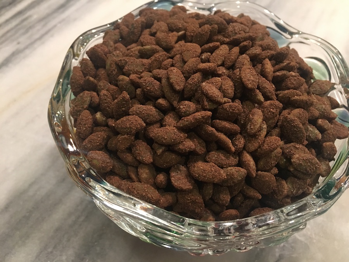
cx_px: 174
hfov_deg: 61.7
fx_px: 292
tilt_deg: -53.1
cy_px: 131
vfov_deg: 48.2
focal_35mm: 29
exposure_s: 1/30
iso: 160
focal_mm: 4.15
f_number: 2.2
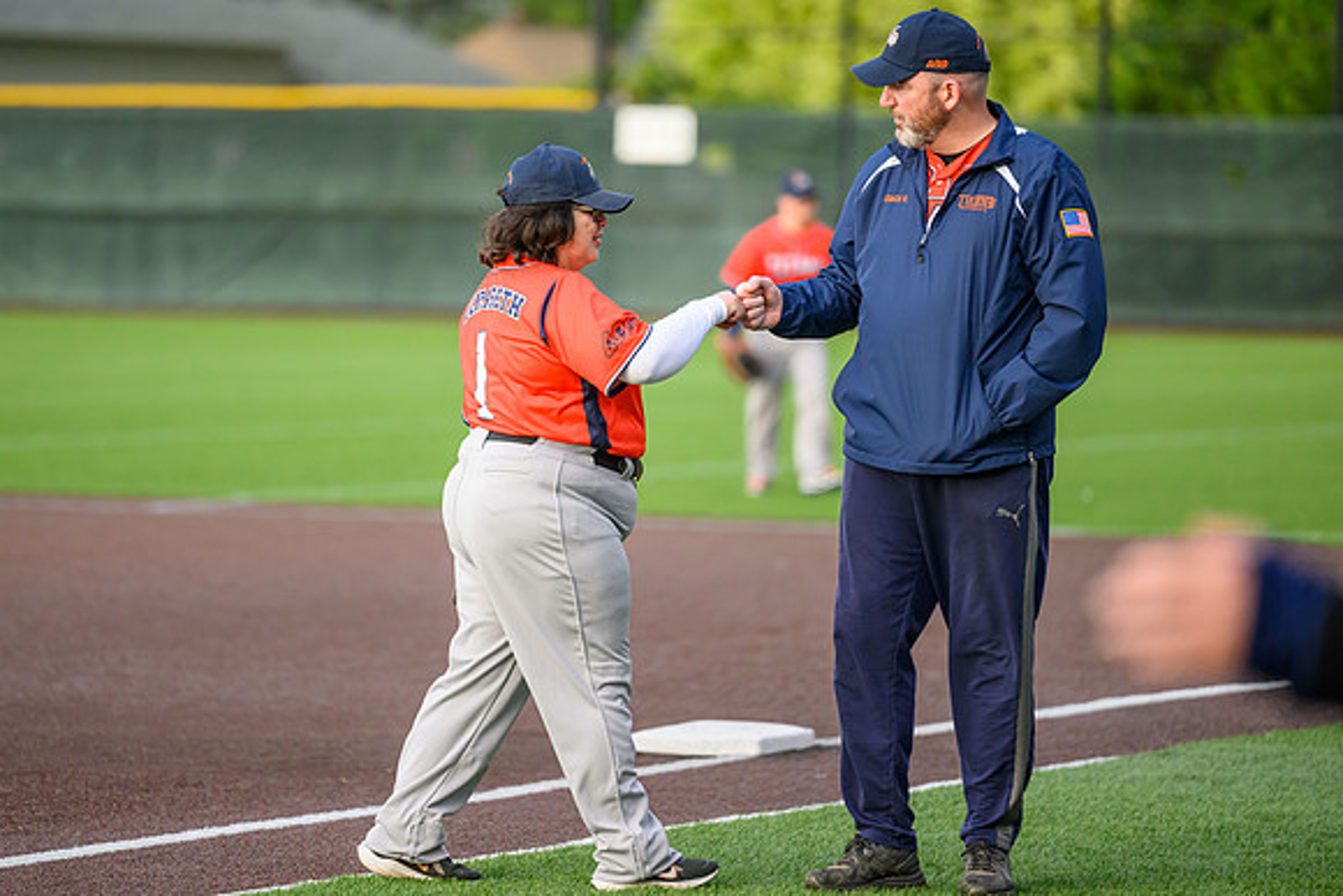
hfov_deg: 9.3
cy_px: 405
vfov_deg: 6.2
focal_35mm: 222
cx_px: 599
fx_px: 8273
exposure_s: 1/2000
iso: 1250
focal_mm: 200
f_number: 2.8
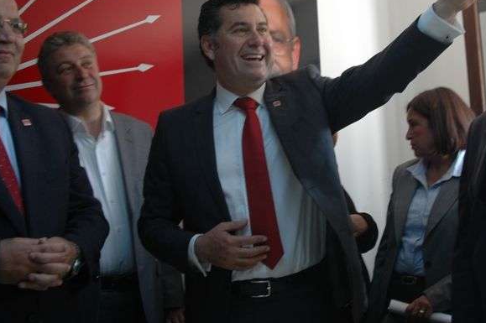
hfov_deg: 34.2
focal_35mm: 58
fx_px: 782
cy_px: 118
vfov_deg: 23.3
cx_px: 320
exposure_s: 1/50
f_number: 3.5
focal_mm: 28
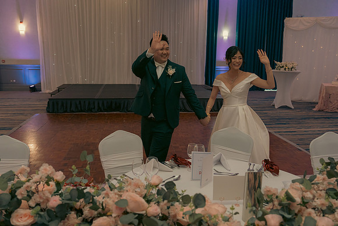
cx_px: 169
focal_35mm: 32
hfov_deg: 58.7
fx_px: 301
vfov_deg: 41.1
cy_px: 113
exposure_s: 1/160
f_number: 3.5
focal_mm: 32
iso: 2500
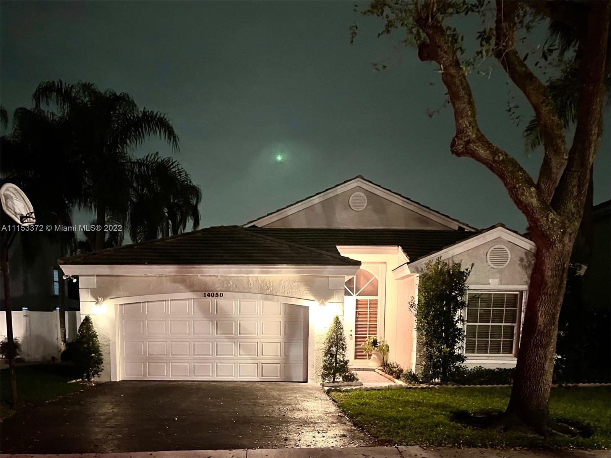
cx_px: 306
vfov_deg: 53.1
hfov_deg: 67.3
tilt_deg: +11.4
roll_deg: -1.6
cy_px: 229
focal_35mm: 26
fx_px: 459
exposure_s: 1/15
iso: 1000
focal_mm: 5.7
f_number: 1.5
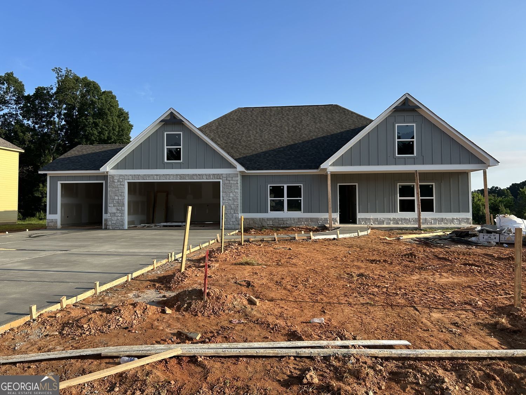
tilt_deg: +1.7
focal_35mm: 26
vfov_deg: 53.1
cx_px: 263
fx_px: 395
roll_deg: -0.4
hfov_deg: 67.3
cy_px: 198
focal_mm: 5.7
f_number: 1.5
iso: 50
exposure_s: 1/2165
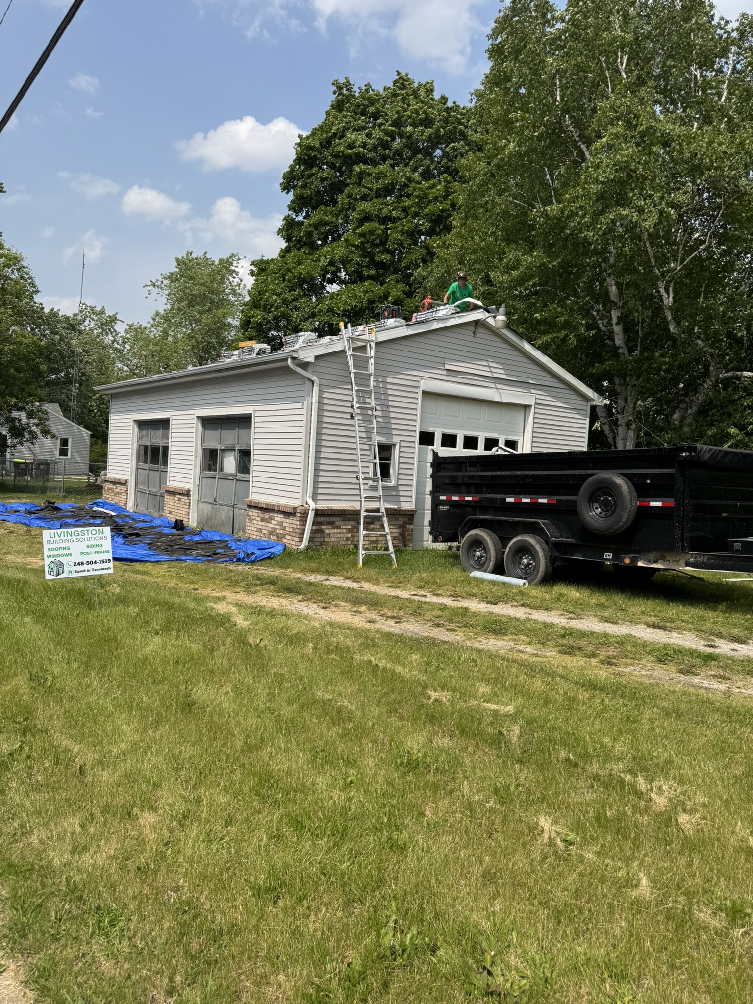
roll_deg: -3.7
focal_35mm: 24
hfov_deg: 56.8
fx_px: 696
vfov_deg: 71.6
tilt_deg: -0.9
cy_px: 502
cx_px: 376
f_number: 1.78
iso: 80
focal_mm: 6.76
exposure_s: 1/4310
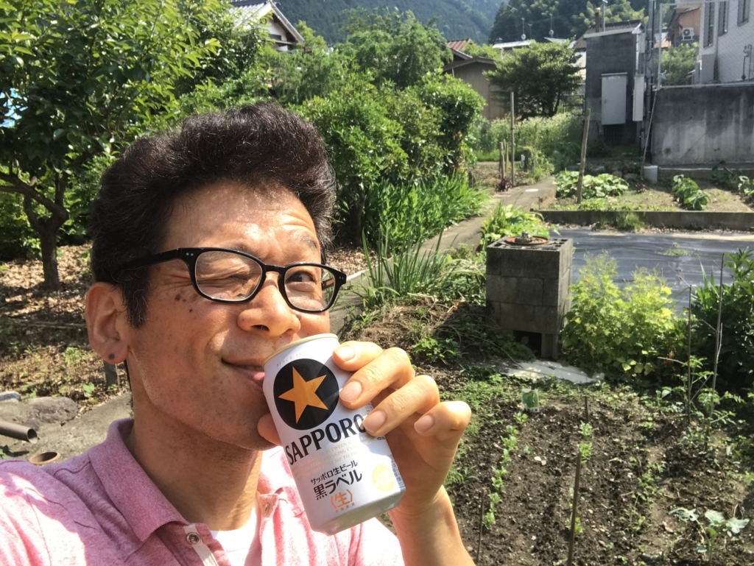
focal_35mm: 32
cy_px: 283
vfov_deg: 44.2
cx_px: 377
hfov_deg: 56.8
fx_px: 697
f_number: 2.2
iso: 25
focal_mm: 2.87
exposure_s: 1/578
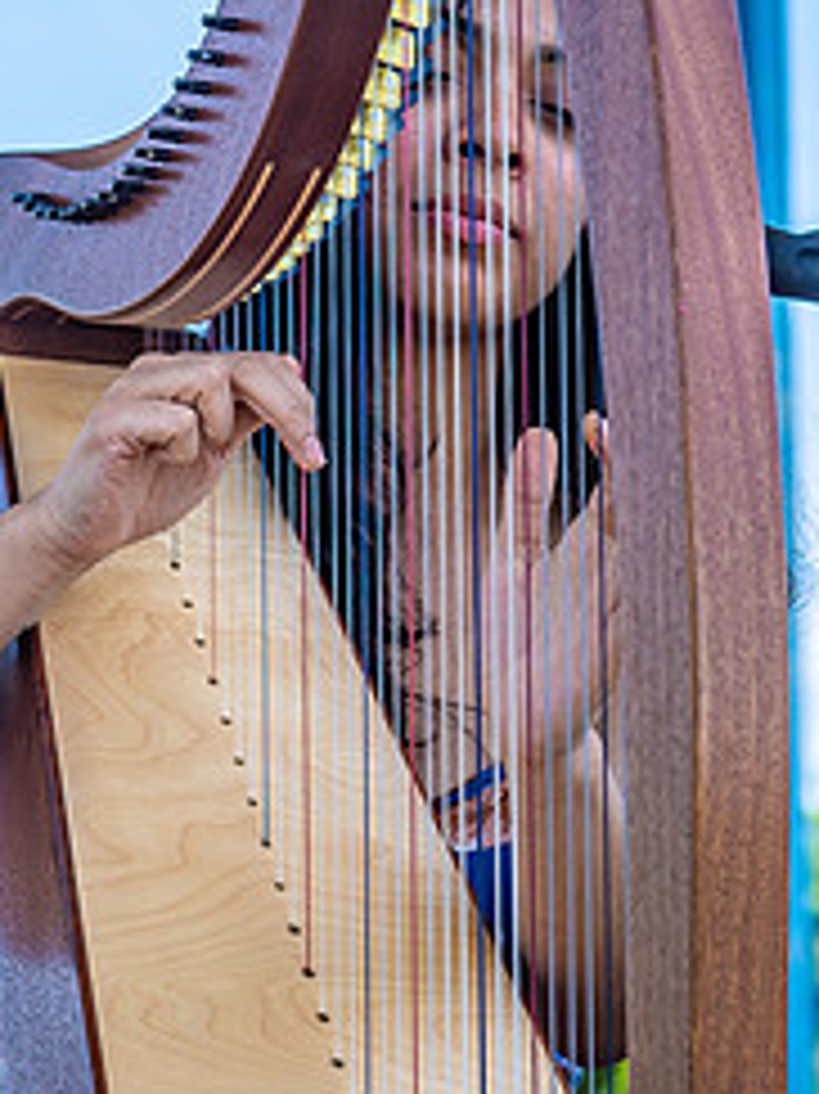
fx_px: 6631
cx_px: 509
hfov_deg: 7.1
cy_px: 96
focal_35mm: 210
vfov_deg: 9.4
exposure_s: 1/320
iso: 100
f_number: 5
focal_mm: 70
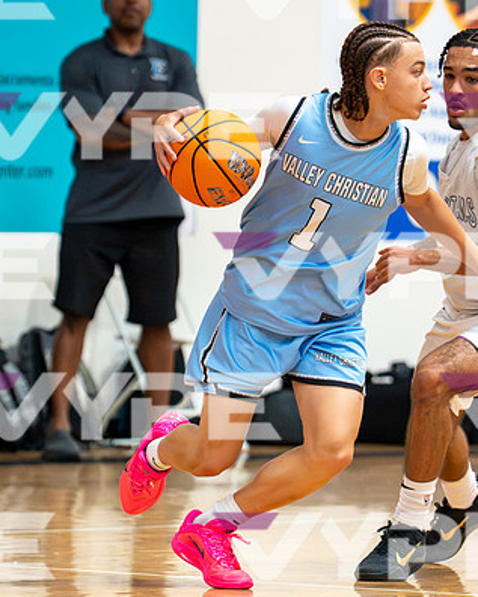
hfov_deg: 3.7
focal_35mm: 416
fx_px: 7354
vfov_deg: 4.6
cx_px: 288
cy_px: 329
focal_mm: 165
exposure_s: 1/1250
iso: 10000
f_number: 3.2
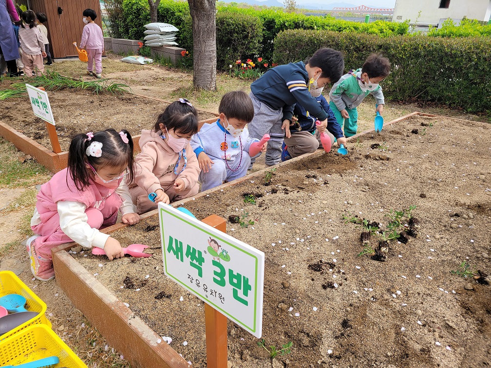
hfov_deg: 67.3
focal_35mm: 26
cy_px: 184
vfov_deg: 53.1
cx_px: 246
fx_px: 369
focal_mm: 5.4
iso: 40
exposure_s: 1/1283
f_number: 1.8
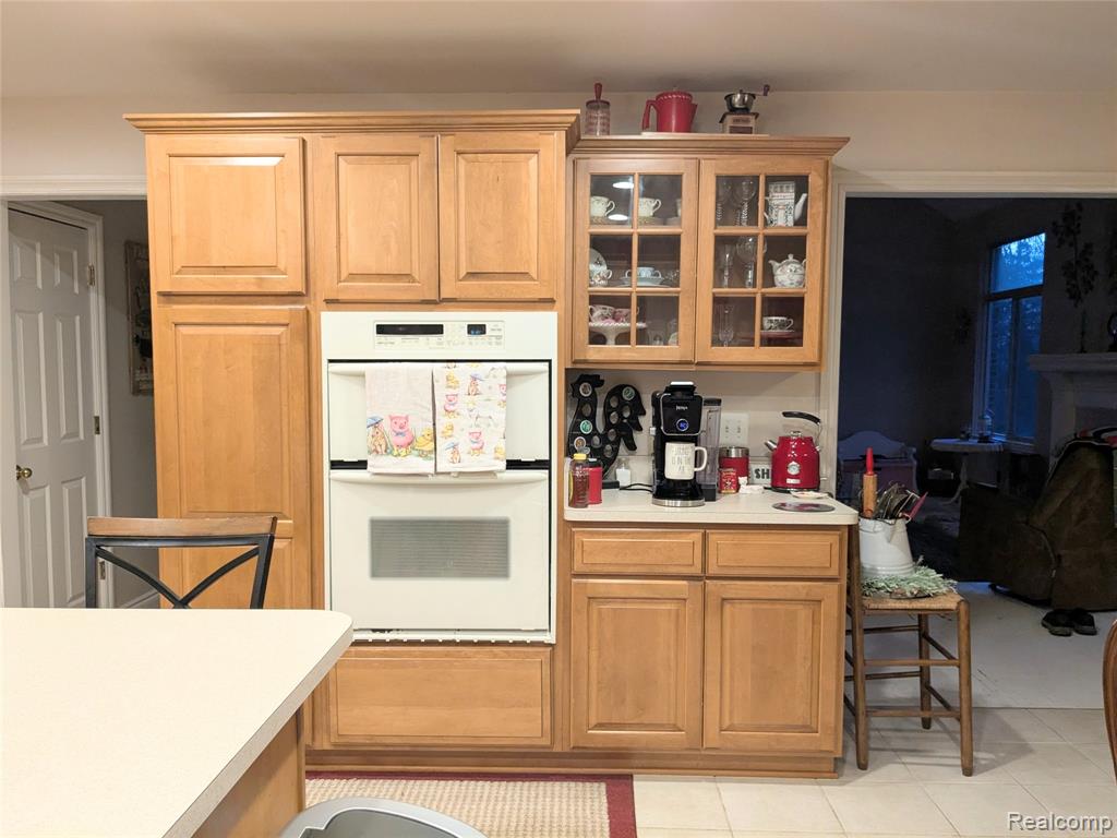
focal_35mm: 27
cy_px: 419
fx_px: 871
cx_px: 558
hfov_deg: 65.3
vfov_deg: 51.4
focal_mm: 4.38
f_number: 1.73
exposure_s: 1/120
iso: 356
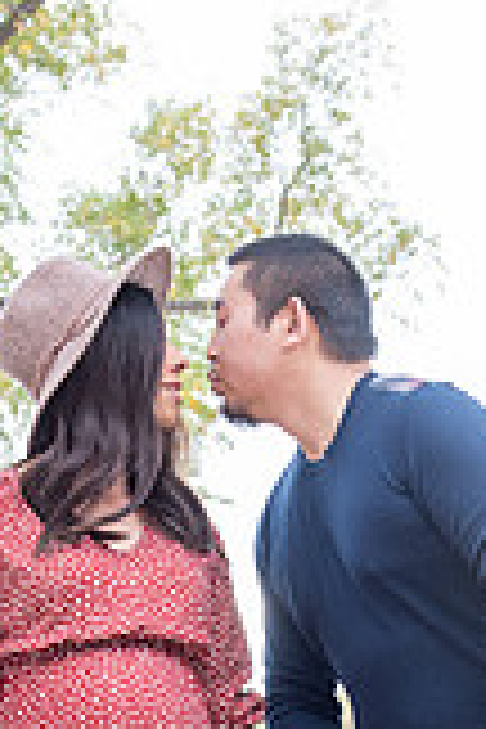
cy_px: 706
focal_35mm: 158
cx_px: 258
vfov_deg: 12.9
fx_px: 3199
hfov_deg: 8.7
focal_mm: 38
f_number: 5
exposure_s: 1/125
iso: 500
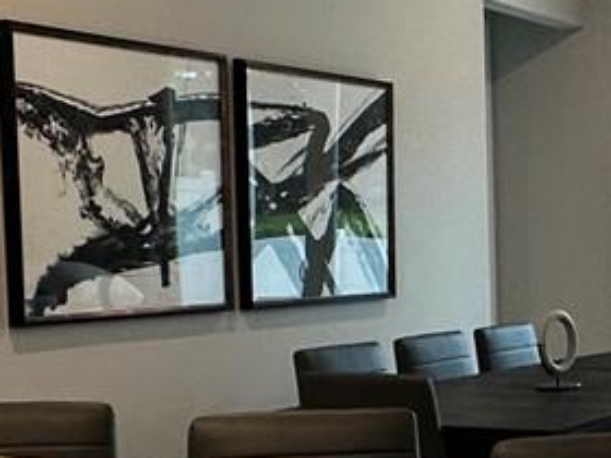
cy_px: 369
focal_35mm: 80
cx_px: 825
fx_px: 1412
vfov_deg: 18.3
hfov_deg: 21.7
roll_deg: -0.1
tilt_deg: -5.7
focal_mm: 2.22
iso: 200
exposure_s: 1/120
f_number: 2.2
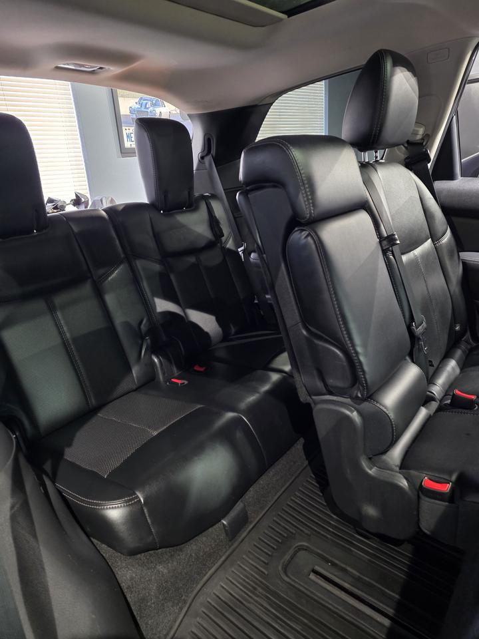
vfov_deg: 73.9
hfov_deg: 58.9
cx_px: 240
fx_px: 424
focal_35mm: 23
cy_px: 320
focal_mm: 6.25
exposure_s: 1/15
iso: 2000
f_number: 1.7
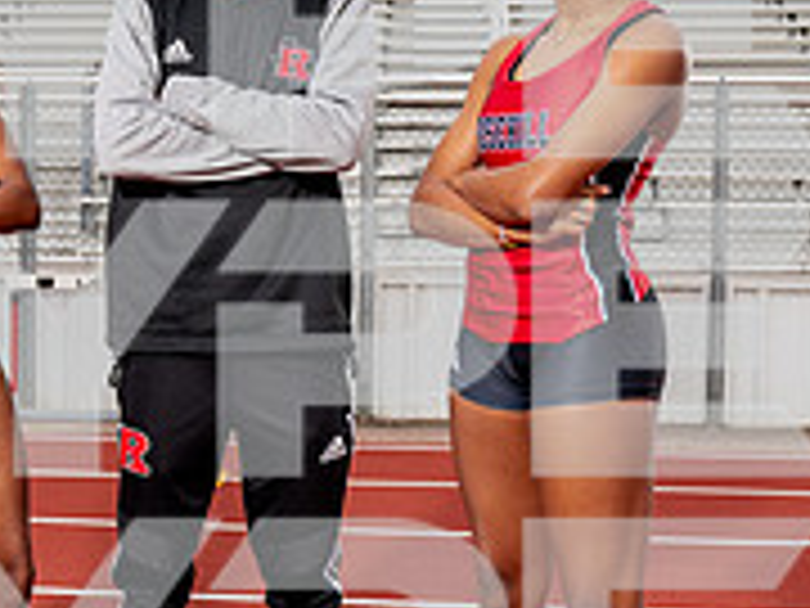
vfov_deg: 19.1
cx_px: 166
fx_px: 1802
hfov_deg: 24.9
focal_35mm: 77
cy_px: 342
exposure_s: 1/250
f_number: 4
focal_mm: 32
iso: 100
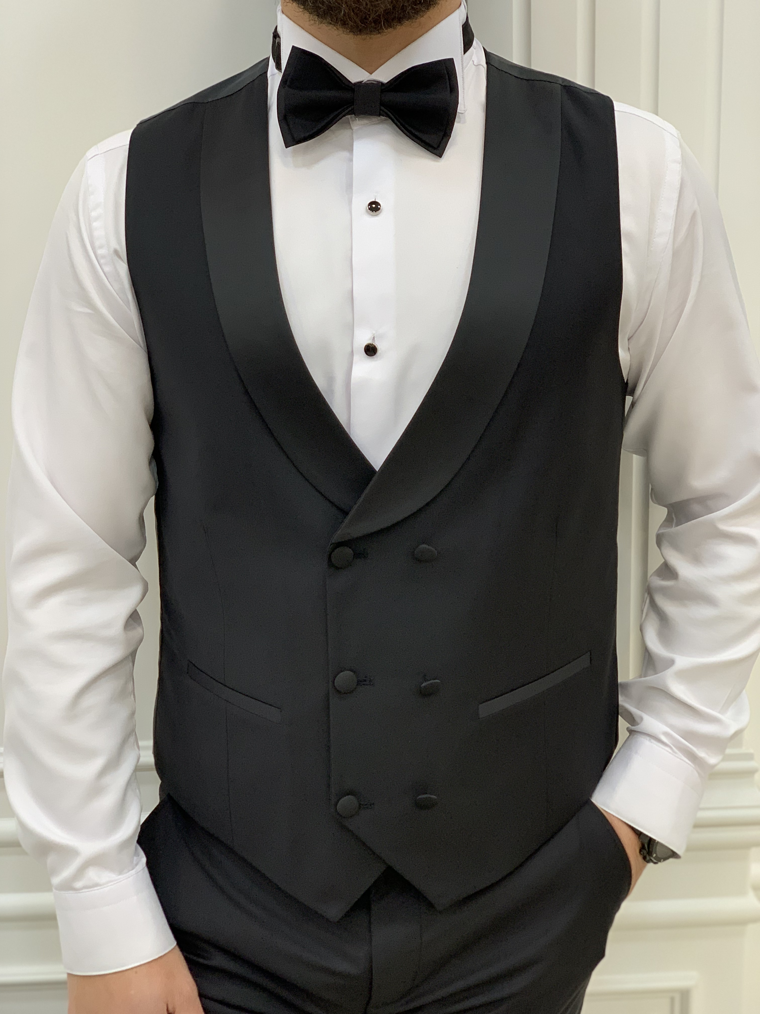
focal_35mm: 52
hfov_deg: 28.0
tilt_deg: -15.2
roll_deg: +0.6
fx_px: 1522
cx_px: 380
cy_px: 507
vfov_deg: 36.8
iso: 80
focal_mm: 6
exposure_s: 1/122
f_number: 2.4
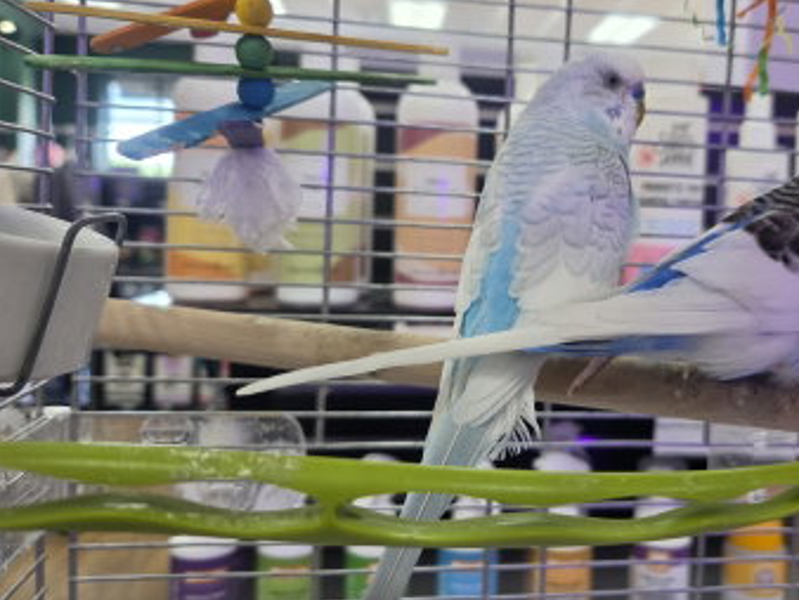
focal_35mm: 34
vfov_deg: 41.8
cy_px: 270
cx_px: 532
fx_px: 785
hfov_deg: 52.9
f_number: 1.8
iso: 200
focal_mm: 5.4
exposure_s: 1/120
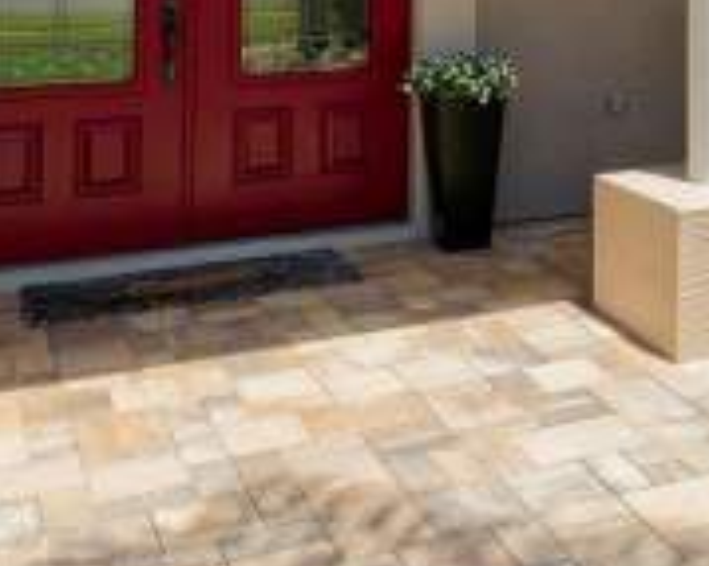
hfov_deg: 27.7
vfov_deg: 21.8
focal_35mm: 65
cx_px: 681
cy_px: -105
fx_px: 1365
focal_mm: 15.5
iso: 250
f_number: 8
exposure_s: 1/500
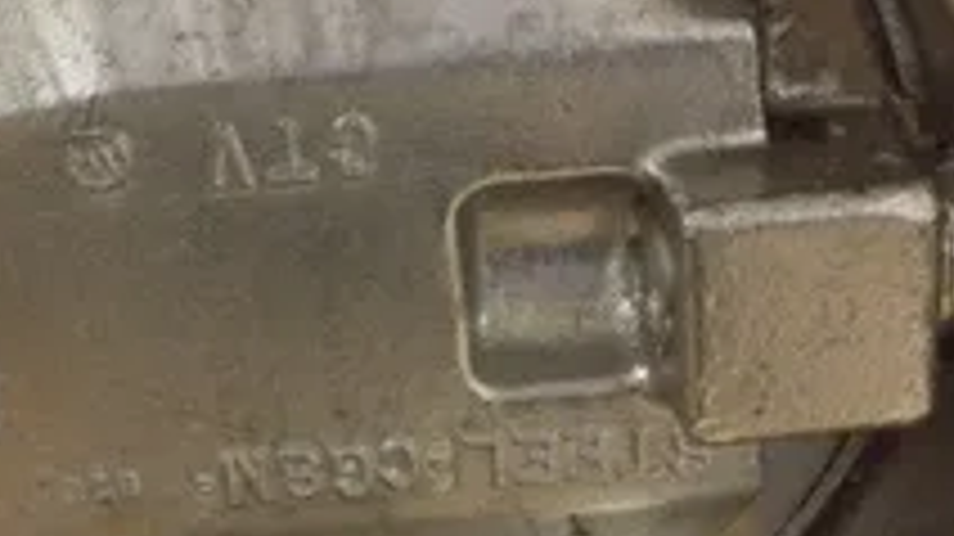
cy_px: 311
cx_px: 270
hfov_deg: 29.0
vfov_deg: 16.7
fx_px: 1820
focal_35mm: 72
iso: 400
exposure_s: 1/20
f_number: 2.4
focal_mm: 4.28
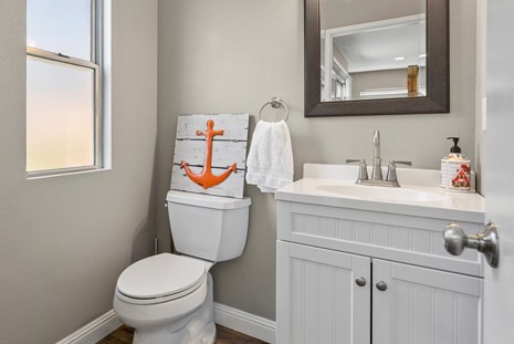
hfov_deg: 75.9
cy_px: 140
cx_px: 169
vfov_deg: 56.9
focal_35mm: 22
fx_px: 314
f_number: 6.3
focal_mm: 16
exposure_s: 1/13
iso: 250
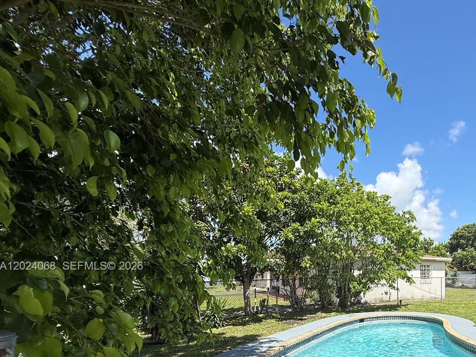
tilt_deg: +2.5
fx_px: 303
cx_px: 372
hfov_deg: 69.9
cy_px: 267
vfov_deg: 58.0
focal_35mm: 22
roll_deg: -0.3
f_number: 2.2
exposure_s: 1/2320
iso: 50
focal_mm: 2.22
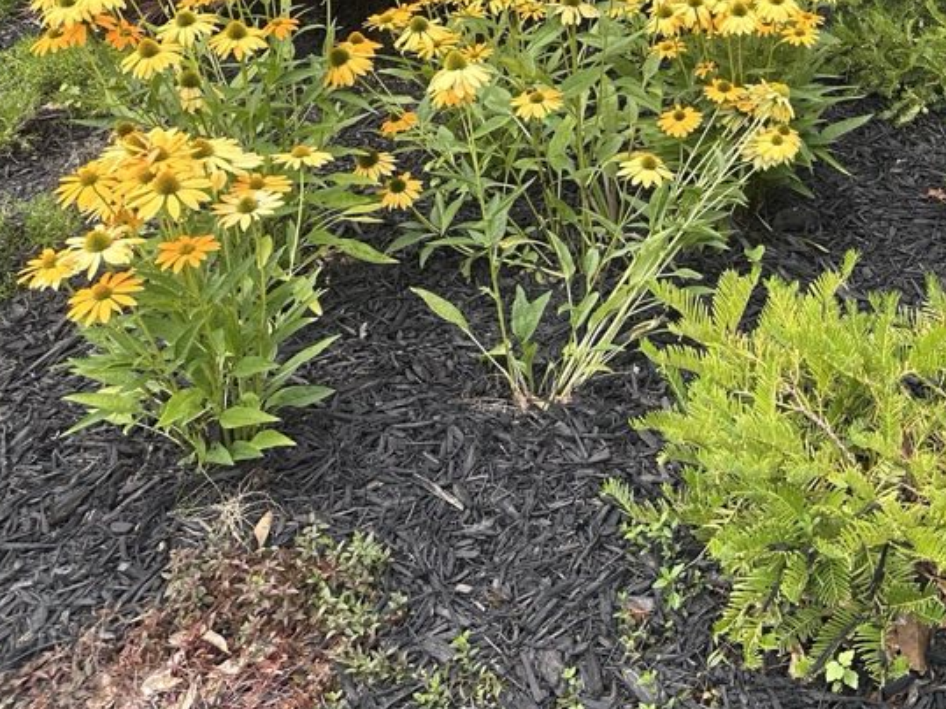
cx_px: 856
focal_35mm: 49
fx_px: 1339
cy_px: 41
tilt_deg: -21.3
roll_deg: -2.1
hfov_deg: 36.4
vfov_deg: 28.3
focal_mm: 6.86
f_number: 1.78
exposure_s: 1/444
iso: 80
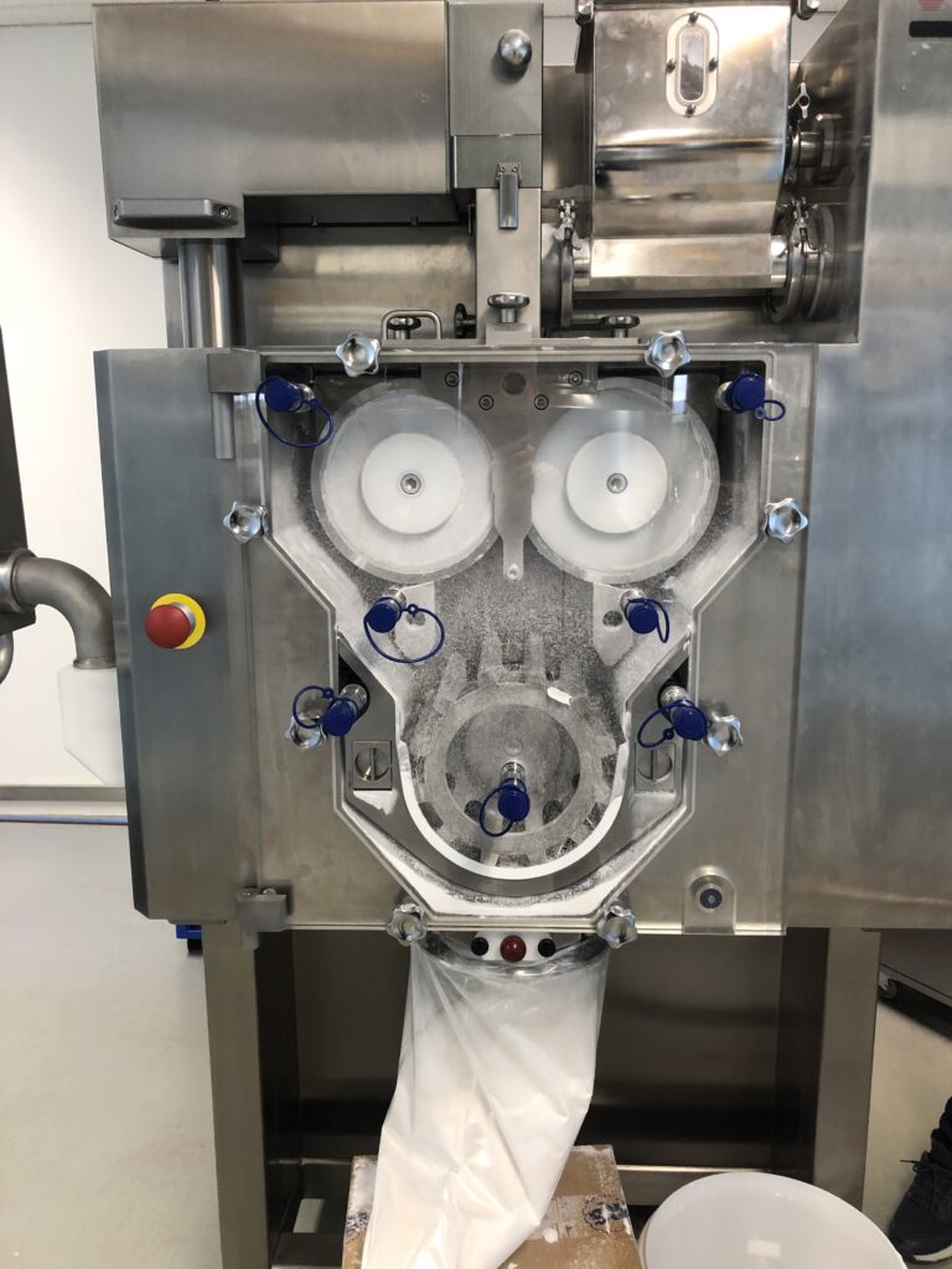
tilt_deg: -12.1
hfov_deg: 49.7
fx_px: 1027
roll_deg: +1.1
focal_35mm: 28
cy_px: 634
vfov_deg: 63.4
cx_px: 476
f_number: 1.8
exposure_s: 1/25
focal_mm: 3.99
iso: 40
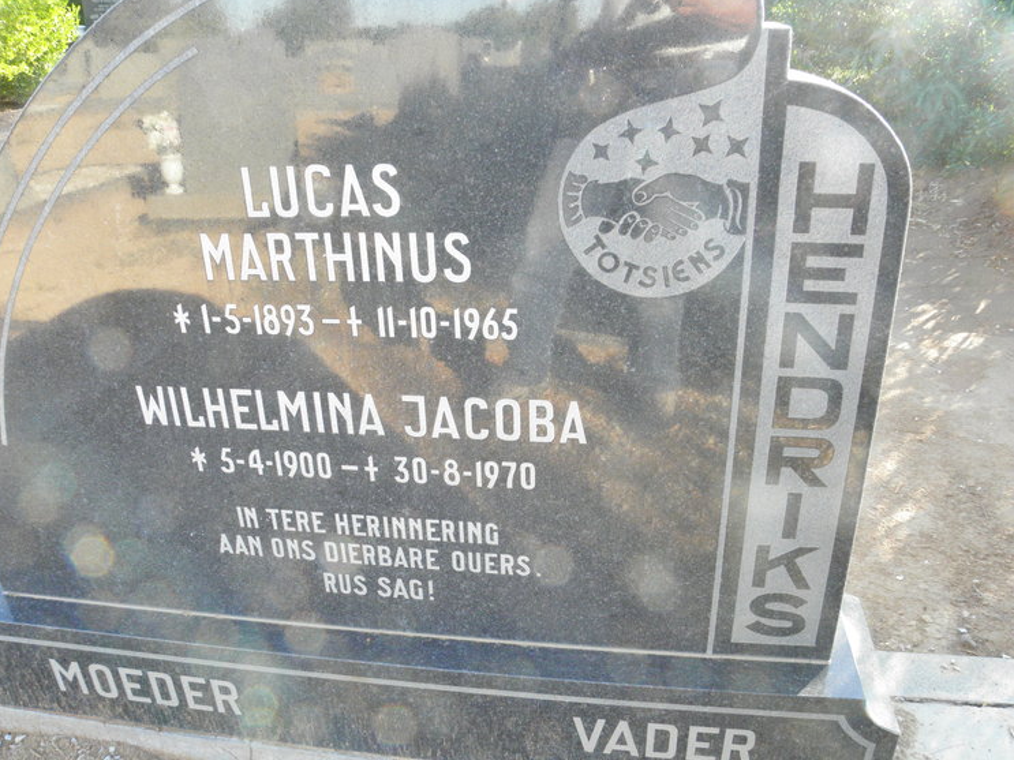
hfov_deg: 63.4
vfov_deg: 49.7
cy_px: 405
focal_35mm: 28
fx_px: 820
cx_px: 491
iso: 200
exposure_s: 1/60
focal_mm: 4.6
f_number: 5
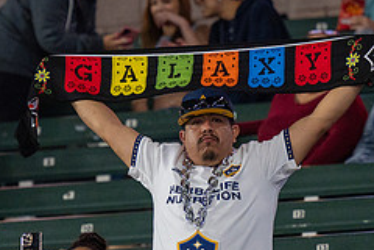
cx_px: 184
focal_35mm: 596
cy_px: 173
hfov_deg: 3.5
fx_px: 6191
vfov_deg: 2.3
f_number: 2.8
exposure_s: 1/500
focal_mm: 165
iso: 1000
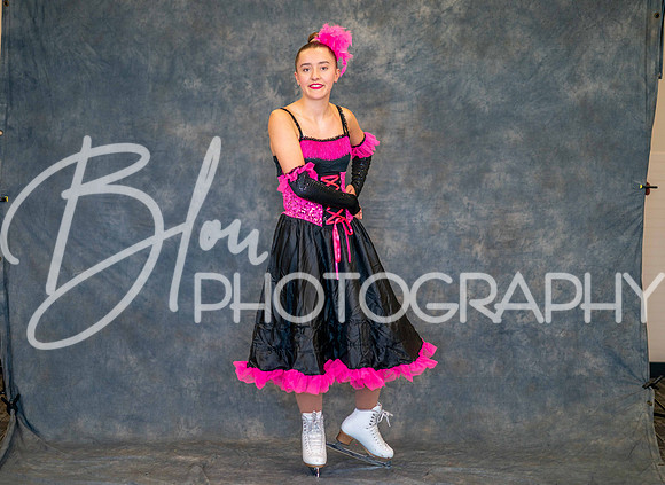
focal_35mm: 94
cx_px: 286
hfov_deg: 21.1
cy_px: 232
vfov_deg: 15.4
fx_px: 1788
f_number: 1.4
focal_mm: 85
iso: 500
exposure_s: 1/250
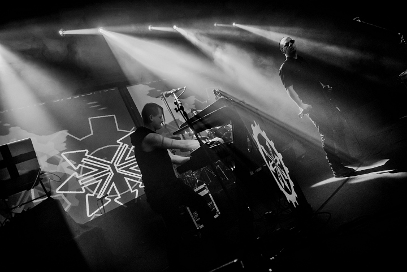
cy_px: 136
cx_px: 204
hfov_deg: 67.4
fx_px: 305
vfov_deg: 48.0
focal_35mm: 27
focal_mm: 27
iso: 3200
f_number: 2.8
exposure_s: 1/100
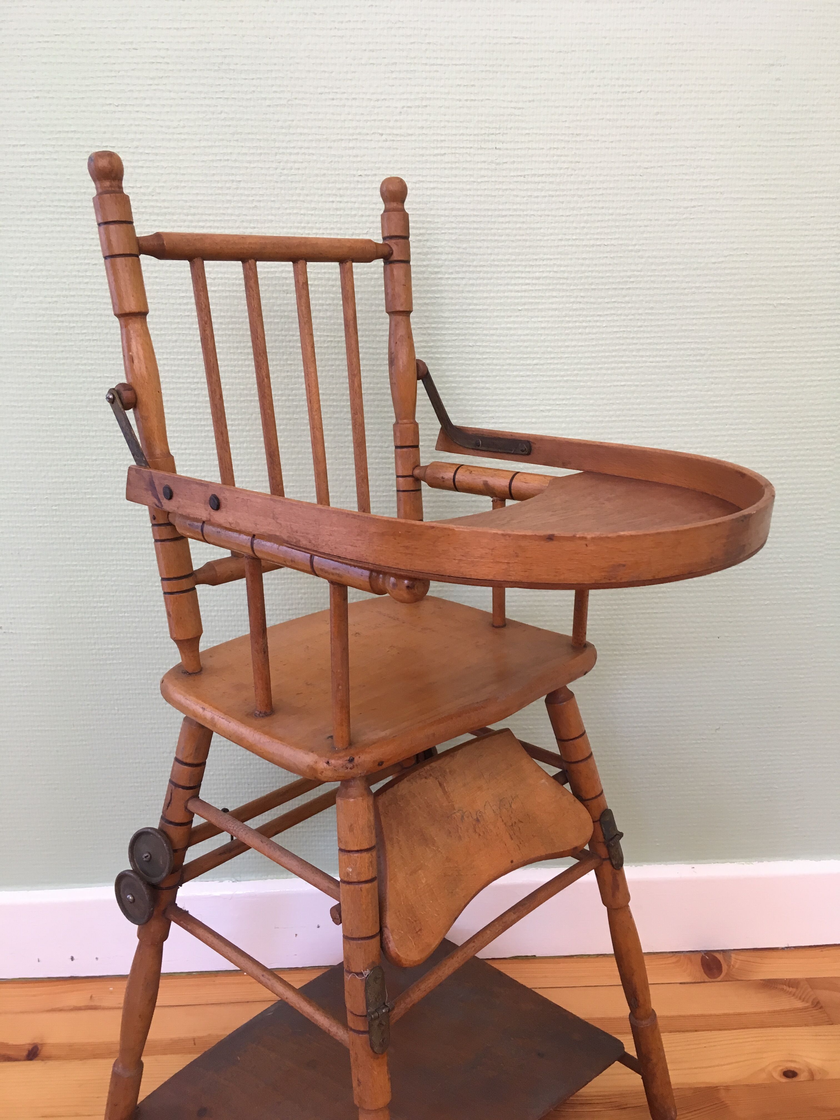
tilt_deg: -19.4
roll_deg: -0.7
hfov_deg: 48.2
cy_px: 560
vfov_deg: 61.7
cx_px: 420
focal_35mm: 29
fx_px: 938
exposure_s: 1/33
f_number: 2.2
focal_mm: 4.15
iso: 80
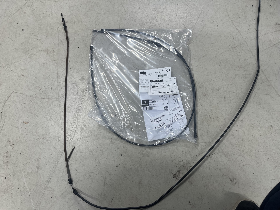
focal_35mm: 26
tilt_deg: -68.6
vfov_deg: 53.1
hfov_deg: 67.3
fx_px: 210
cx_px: 140
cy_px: 105
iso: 64
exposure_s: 1/100
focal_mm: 5.1
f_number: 1.6
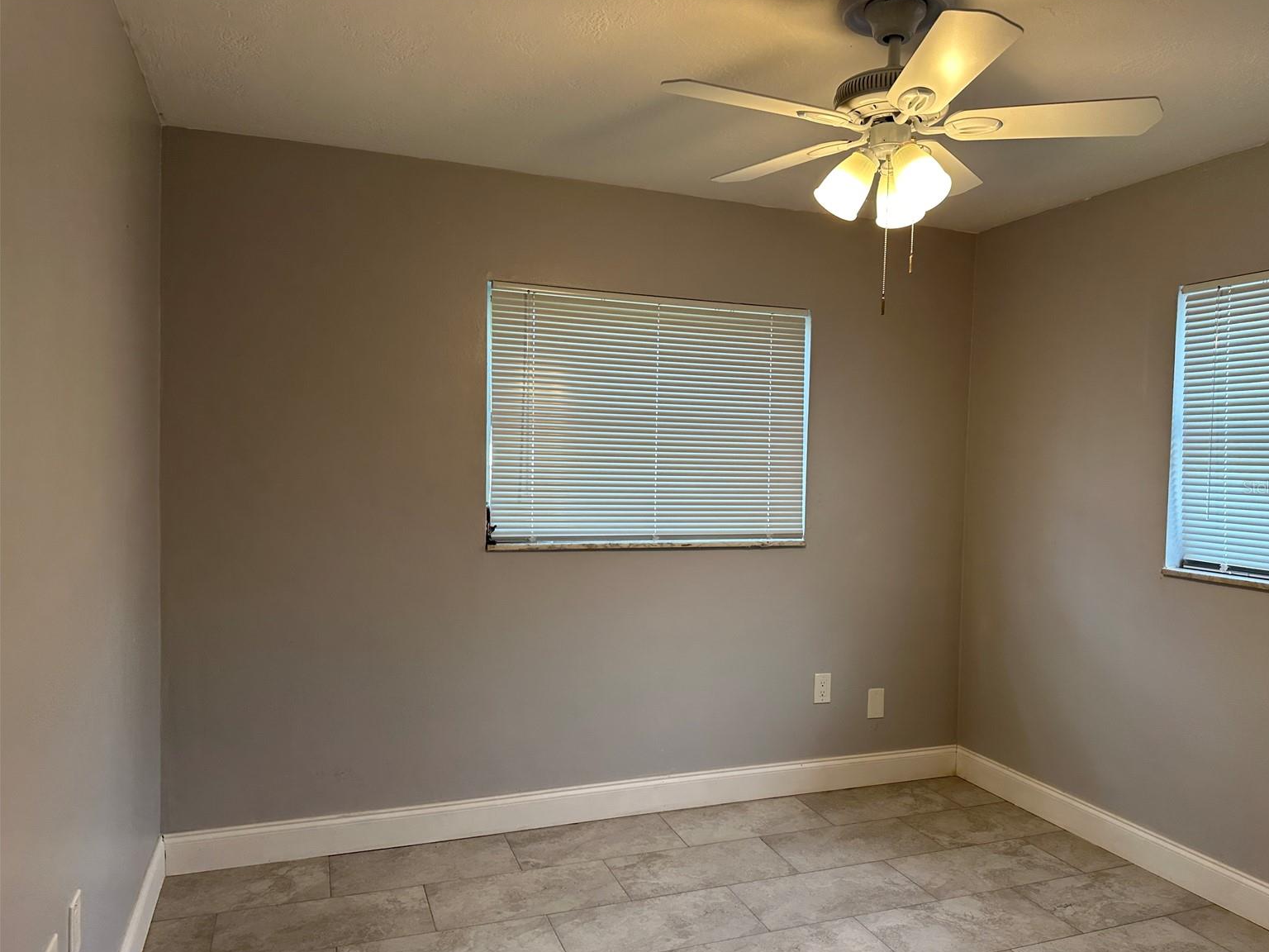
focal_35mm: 25
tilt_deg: -1.2
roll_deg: -0.4
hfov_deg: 69.4
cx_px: 660
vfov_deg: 54.9
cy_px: 487
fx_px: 916
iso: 125
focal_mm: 6.86
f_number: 1.78
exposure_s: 1/120
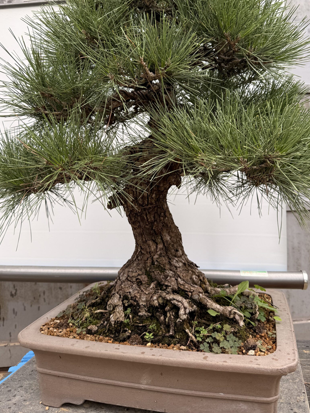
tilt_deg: +3.5
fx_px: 358
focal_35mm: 30
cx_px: 154
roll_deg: +1.0
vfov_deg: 59.3
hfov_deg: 46.8
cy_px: 160
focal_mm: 6.76
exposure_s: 1/772
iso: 80
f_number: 1.78
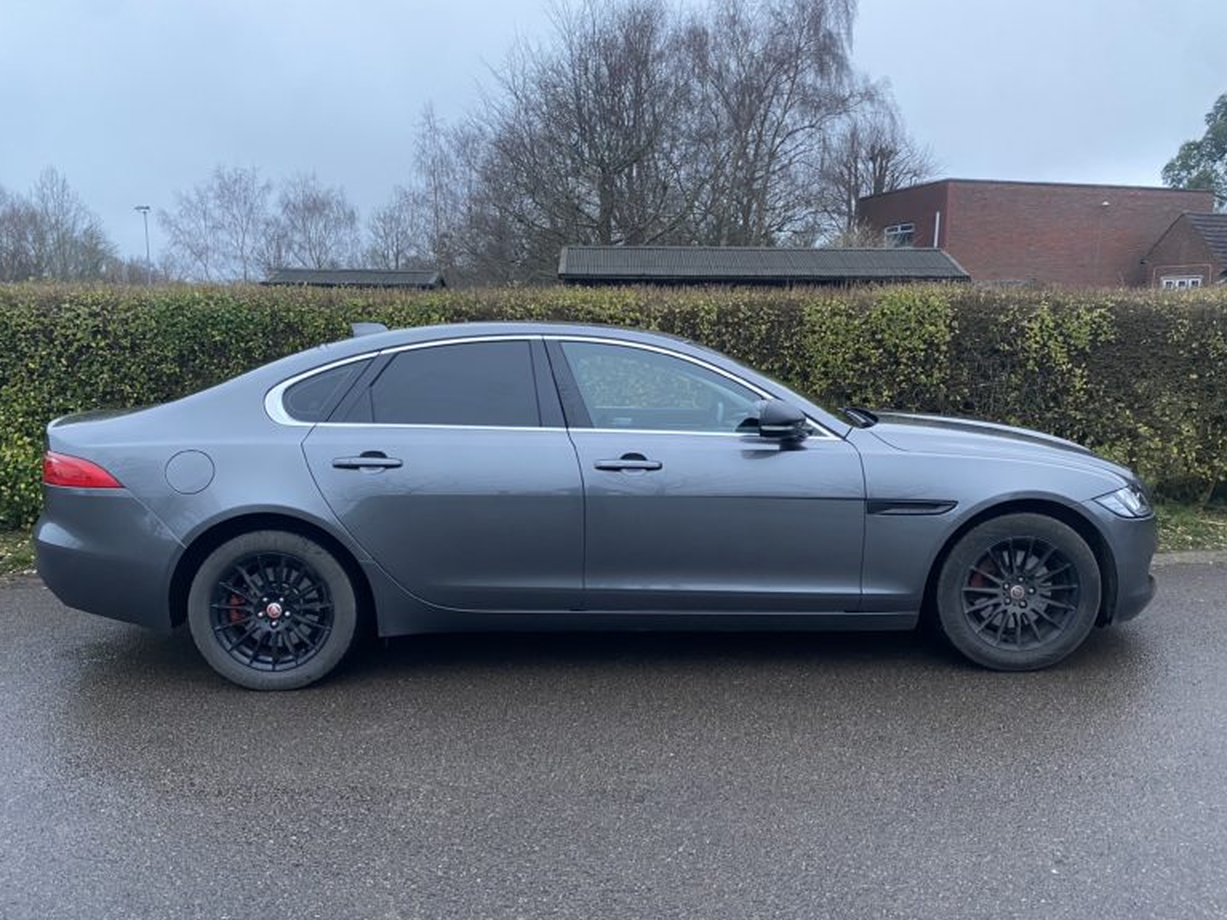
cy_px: 476
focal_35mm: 27
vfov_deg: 51.3
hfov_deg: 65.3
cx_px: 613
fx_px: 957
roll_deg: -0.5
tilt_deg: -8.1
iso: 250
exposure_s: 1/60
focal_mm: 4.25
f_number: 1.8
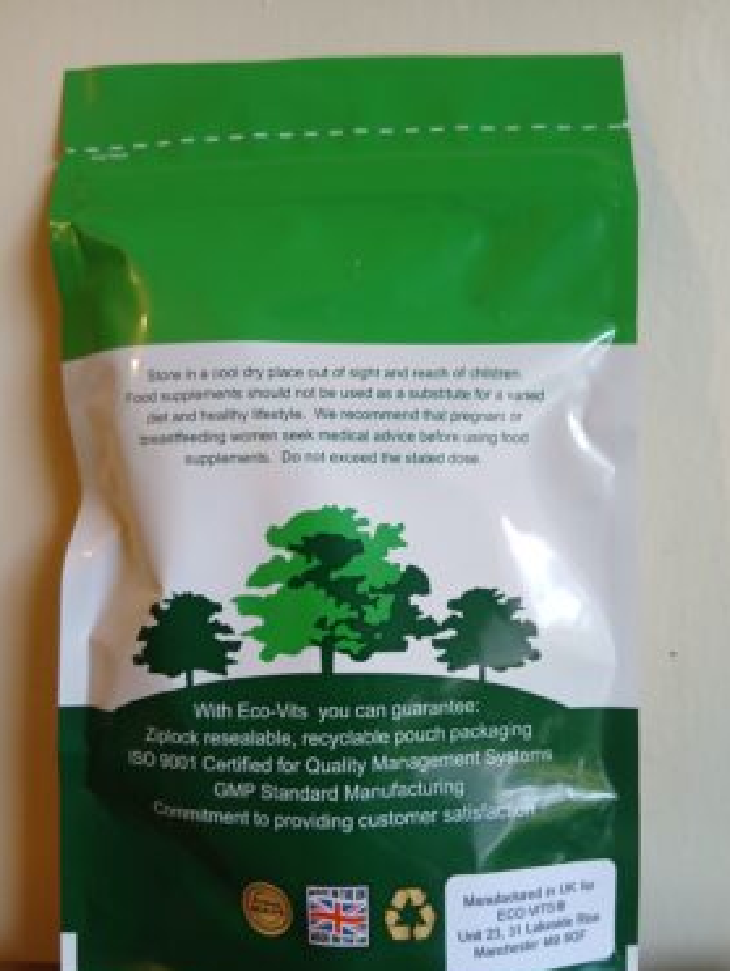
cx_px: 379
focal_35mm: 28
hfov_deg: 49.8
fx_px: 786
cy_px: 521
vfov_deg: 63.3
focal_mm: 3.98
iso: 320
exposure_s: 1/25
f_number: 1.8
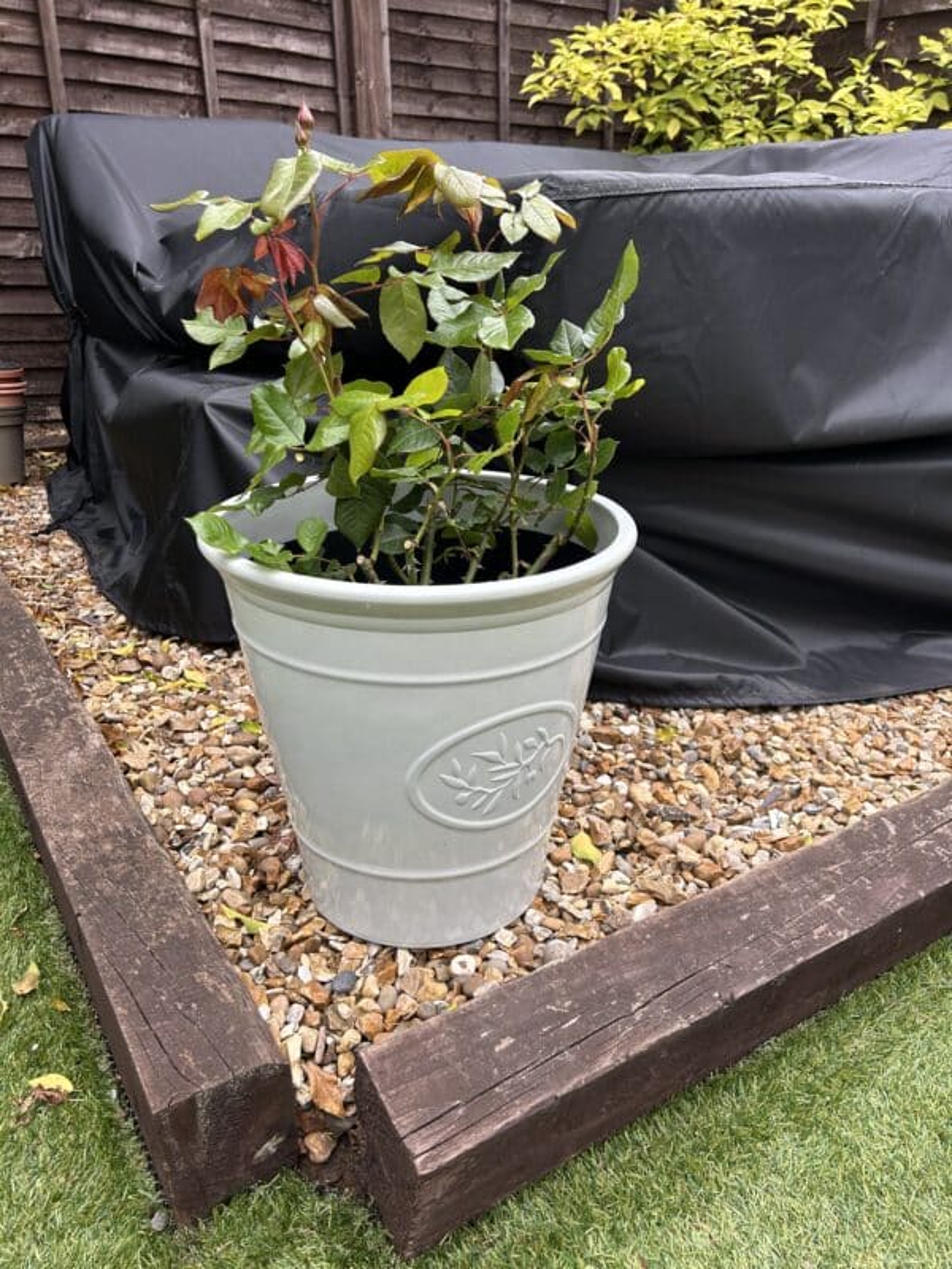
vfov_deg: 67.3
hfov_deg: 53.1
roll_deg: -0.8
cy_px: 634
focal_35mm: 26
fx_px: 953
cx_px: 476
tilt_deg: -22.6
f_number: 1.5
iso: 50
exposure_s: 1/311
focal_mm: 5.7
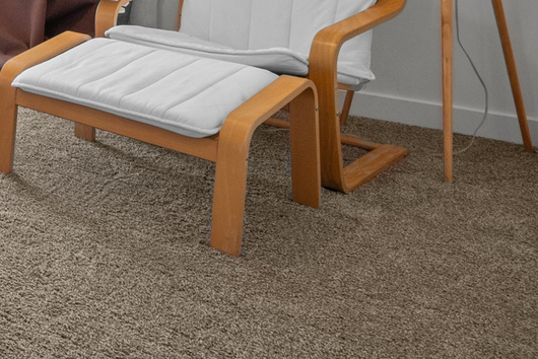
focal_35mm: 60
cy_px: -187
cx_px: -448
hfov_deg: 21.2
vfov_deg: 19.6
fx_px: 896
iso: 500
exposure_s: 1/8
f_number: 8
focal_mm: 15.5
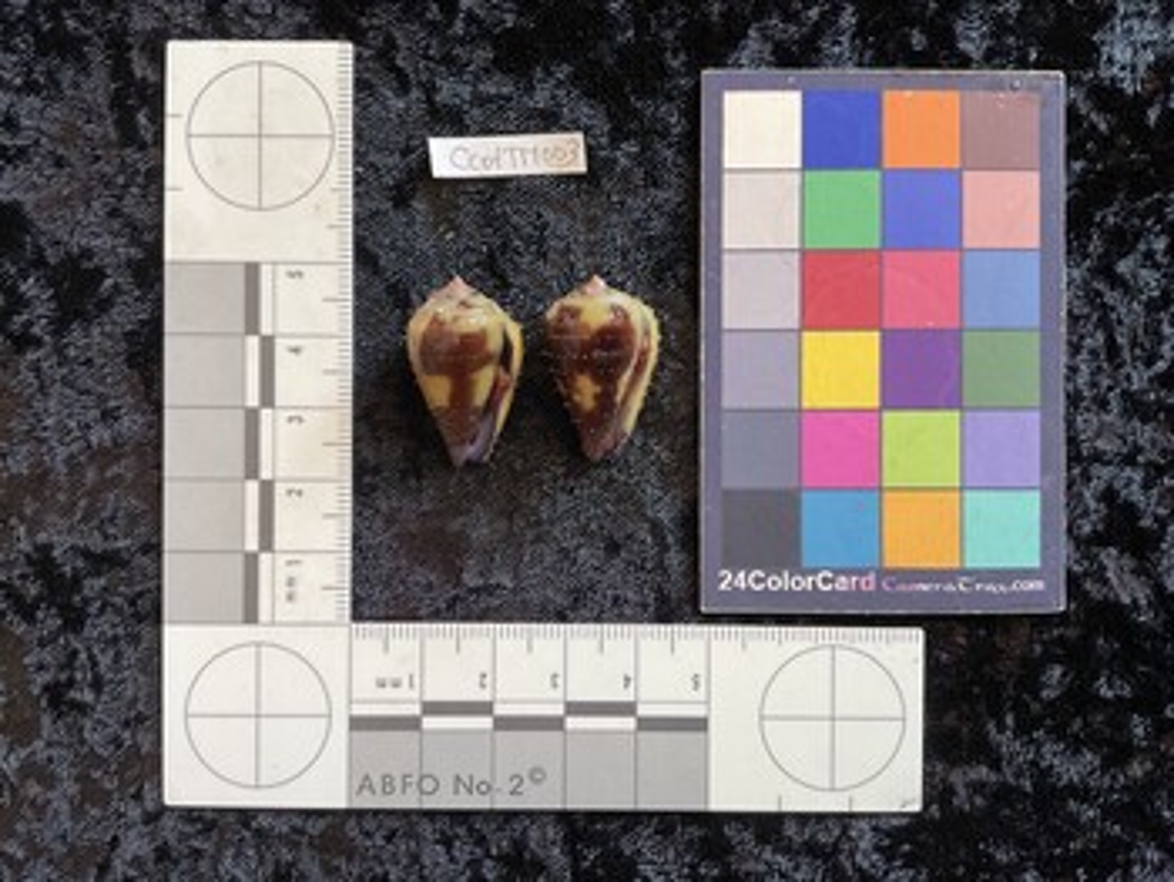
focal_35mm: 29
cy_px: 441
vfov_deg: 48.3
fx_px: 984
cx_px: 587
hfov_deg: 61.6
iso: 64
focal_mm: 3
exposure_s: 1/100
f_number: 1.8
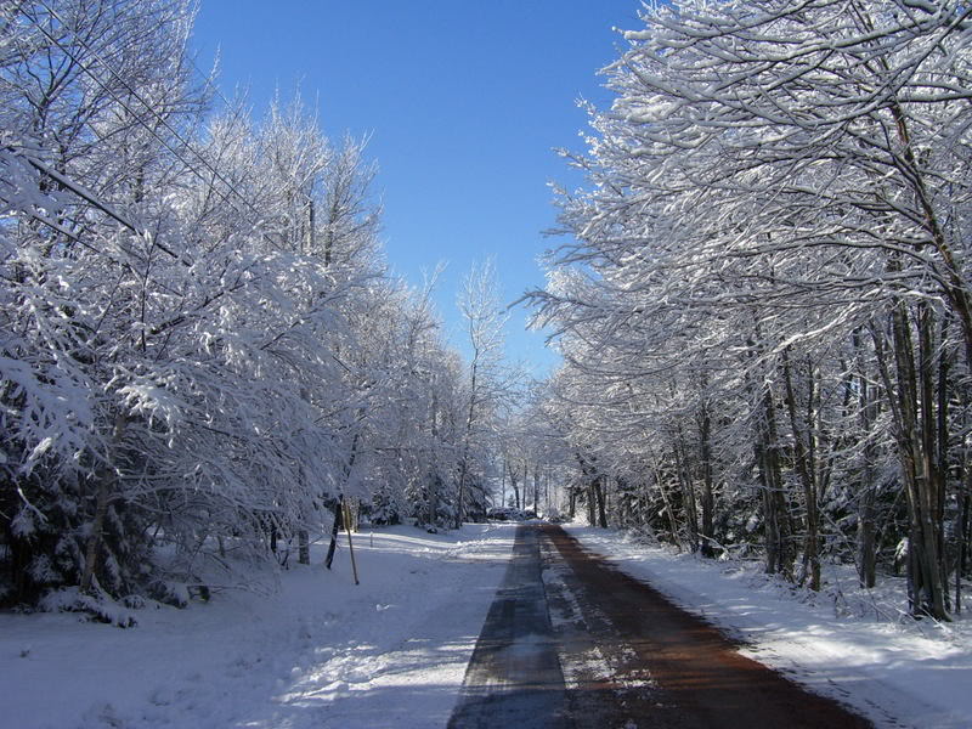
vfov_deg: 41.8
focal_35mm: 34
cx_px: 486
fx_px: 955
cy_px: 364
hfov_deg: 54.0
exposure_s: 1/750
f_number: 4.8
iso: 80
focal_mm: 5.6
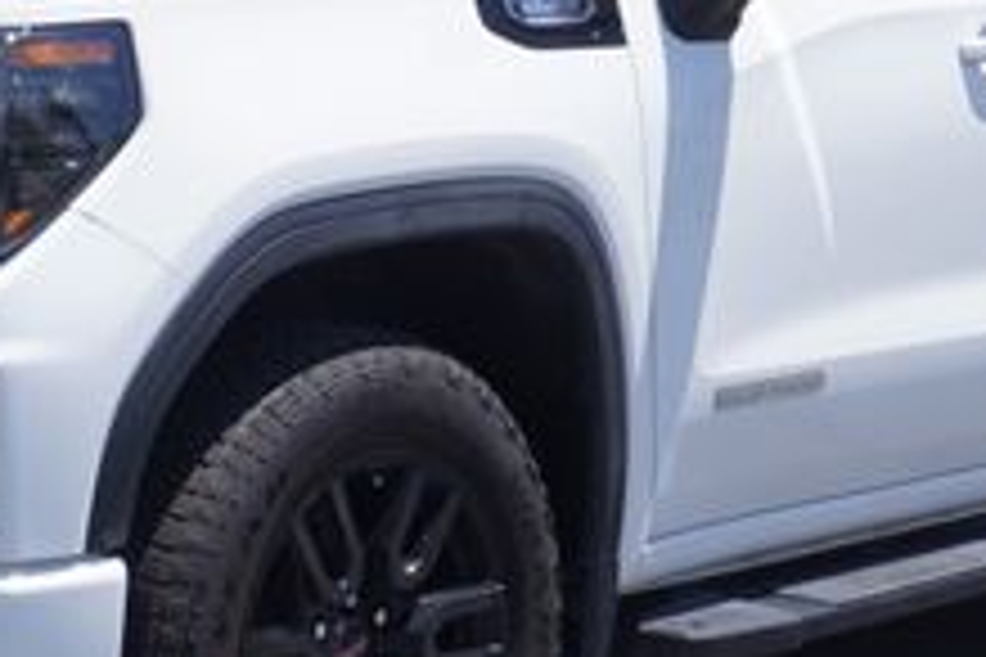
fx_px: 3369
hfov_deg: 16.6
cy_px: 310
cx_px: 333
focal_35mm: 123
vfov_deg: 11.1
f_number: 8
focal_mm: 28
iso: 100
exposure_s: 1/200
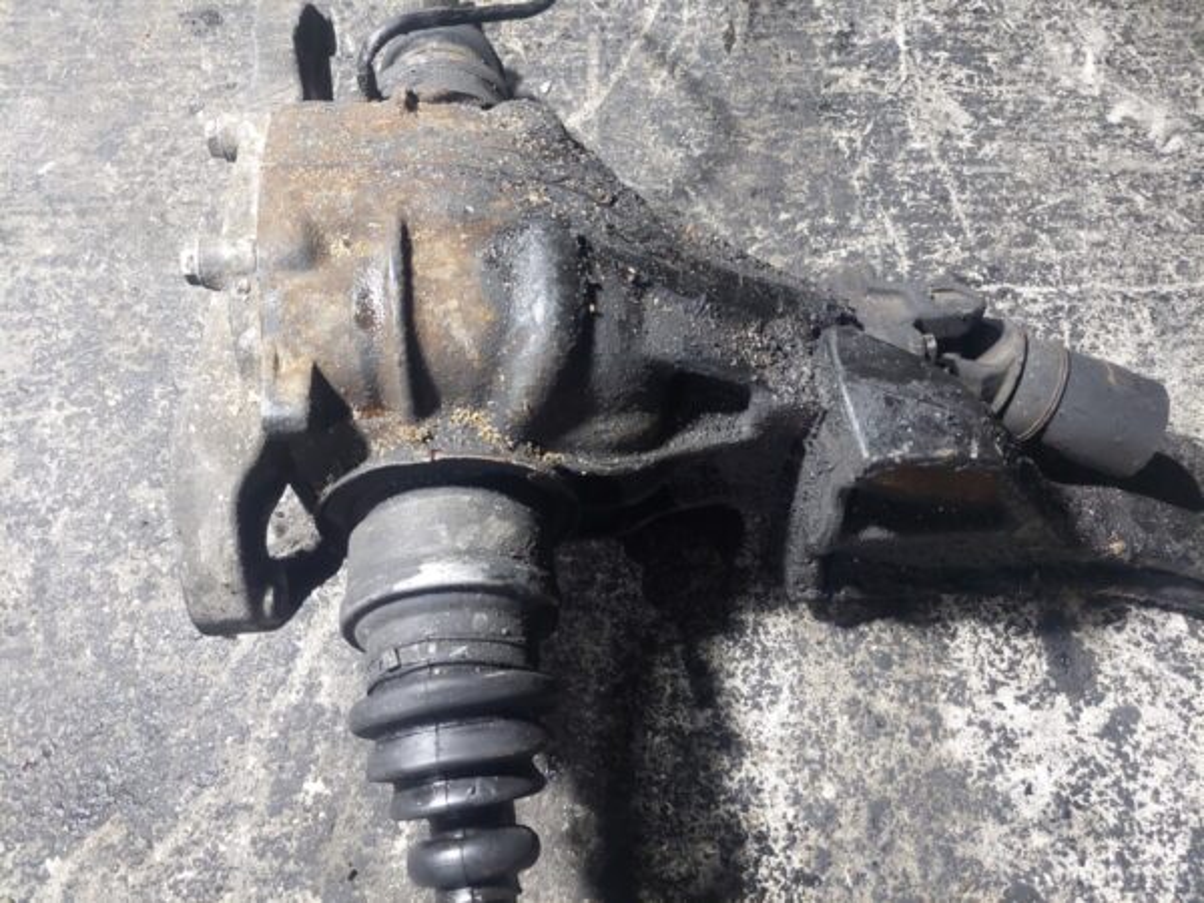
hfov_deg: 69.4
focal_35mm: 25
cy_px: 452
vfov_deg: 54.9
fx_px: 870
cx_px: 602
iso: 400
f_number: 1.8
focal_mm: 5.23
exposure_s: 1/50
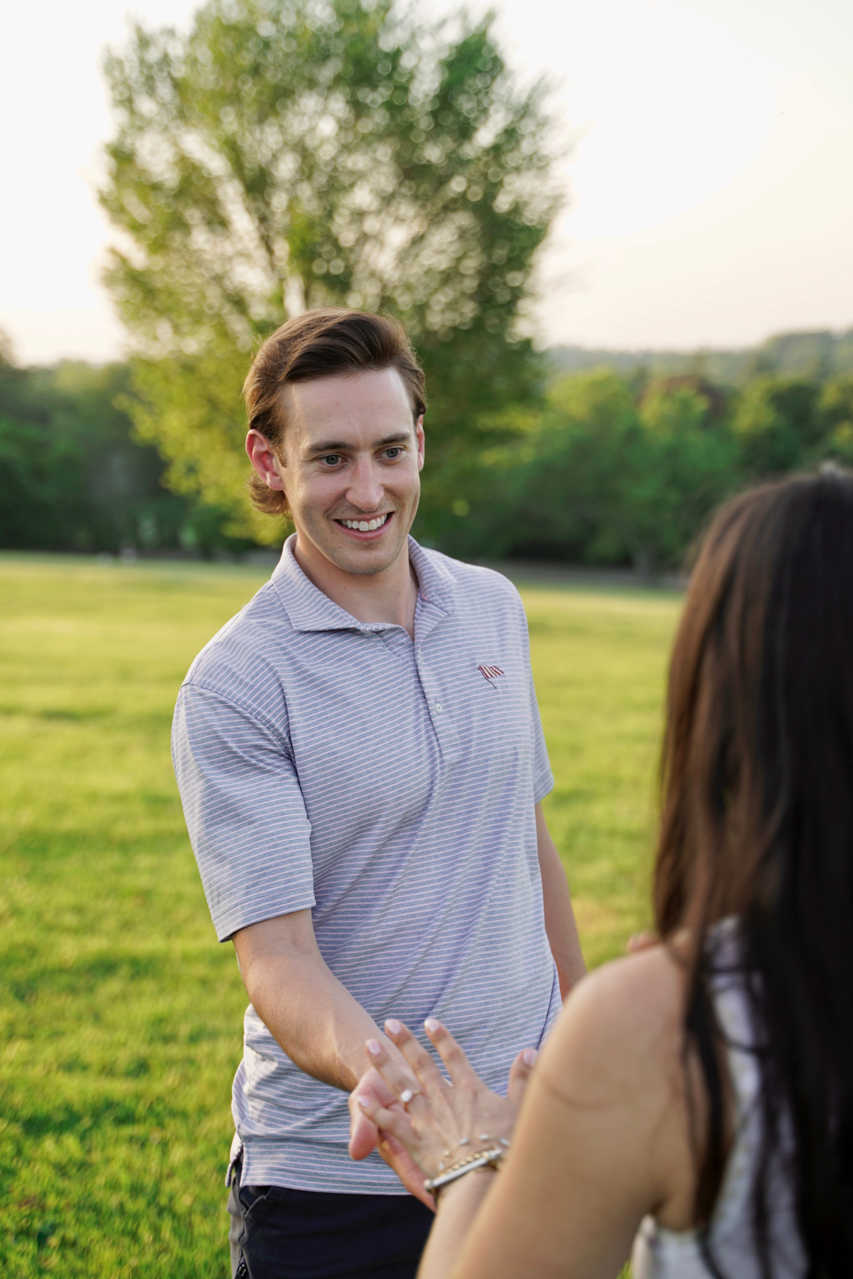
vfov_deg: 40.3
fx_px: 1741
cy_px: 640
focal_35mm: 49
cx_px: 426
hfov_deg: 27.5
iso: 100
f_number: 2.8
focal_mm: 49
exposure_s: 1/200
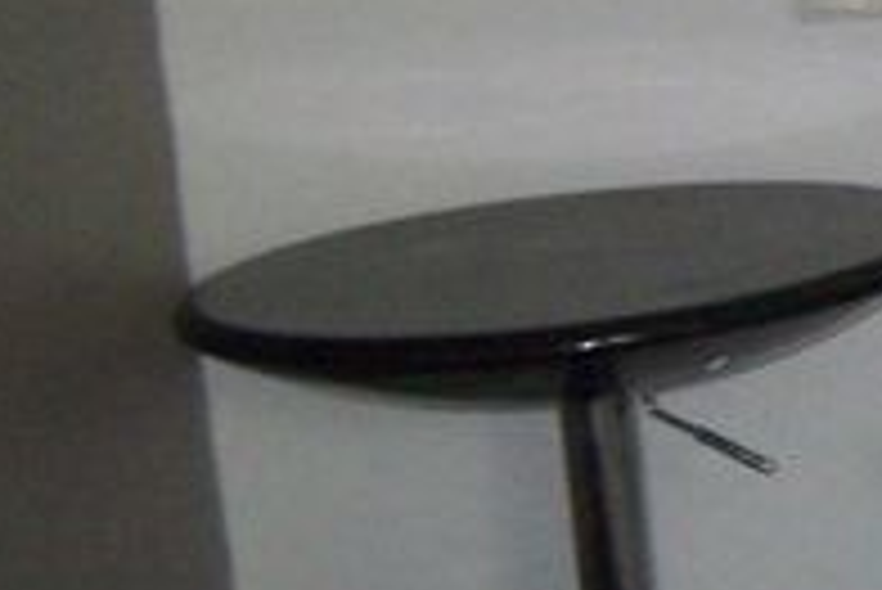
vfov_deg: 11.1
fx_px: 2991
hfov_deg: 12.5
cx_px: 2223
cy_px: -27
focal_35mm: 122
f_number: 2.8
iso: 125
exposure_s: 1/30
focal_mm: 3.8
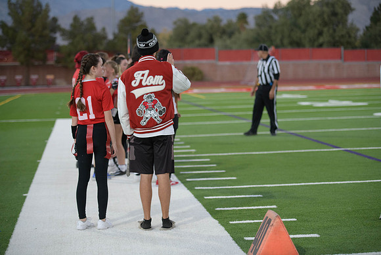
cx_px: 190
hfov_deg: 20.8
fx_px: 1037
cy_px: 128
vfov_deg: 14.0
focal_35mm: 98
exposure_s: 1/640
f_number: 2.8
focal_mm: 98
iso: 1250
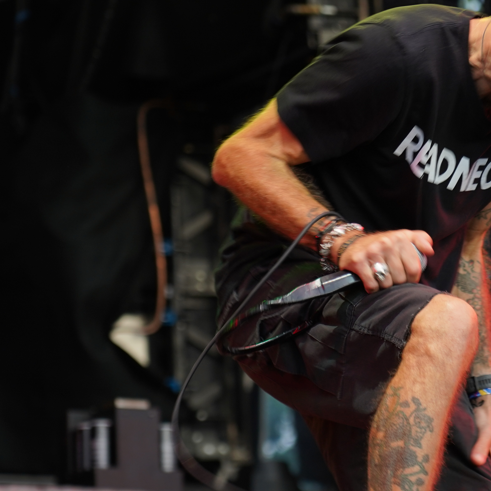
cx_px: 447
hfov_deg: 7.8
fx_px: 3595
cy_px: 211
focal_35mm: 224
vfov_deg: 7.8
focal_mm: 104
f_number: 4
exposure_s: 1/125
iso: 250
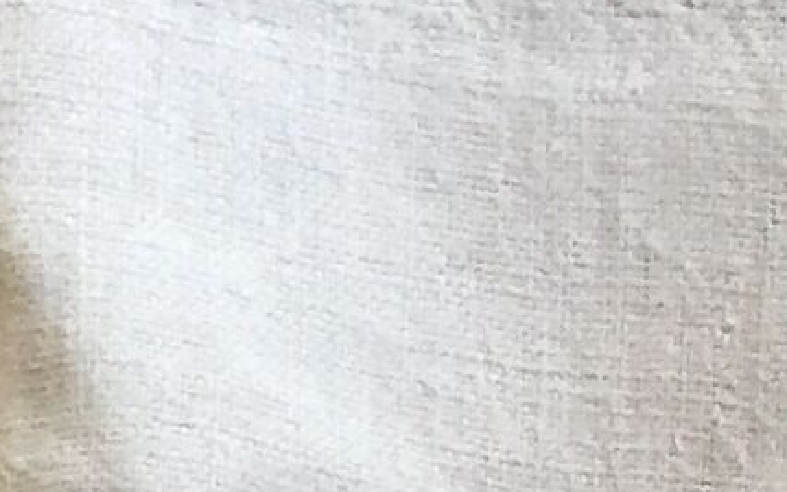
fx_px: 5041
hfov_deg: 8.9
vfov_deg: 4.9
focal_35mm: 235
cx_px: 708
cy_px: 2082
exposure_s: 1/33
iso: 64
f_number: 2.2
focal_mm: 4.15
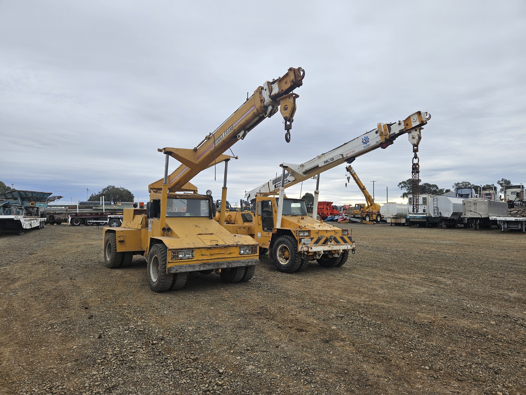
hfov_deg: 73.9
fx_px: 349
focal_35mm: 23
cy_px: 198
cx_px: 263
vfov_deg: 58.9
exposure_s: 1/661
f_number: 1.8
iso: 25
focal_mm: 5.4
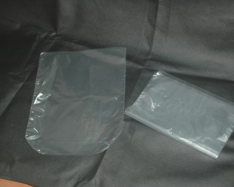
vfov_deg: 27.6
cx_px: 129
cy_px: 93
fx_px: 381
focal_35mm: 55
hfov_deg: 34.1
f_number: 4
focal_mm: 32
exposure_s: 1/60
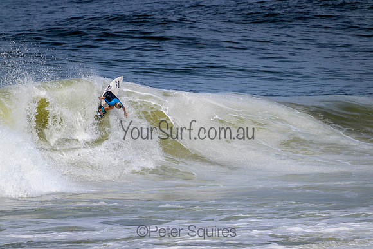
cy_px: 124
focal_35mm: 800
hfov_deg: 2.6
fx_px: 8290
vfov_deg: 1.7
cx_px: 186
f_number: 11
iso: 400
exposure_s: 1/2000
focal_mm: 800
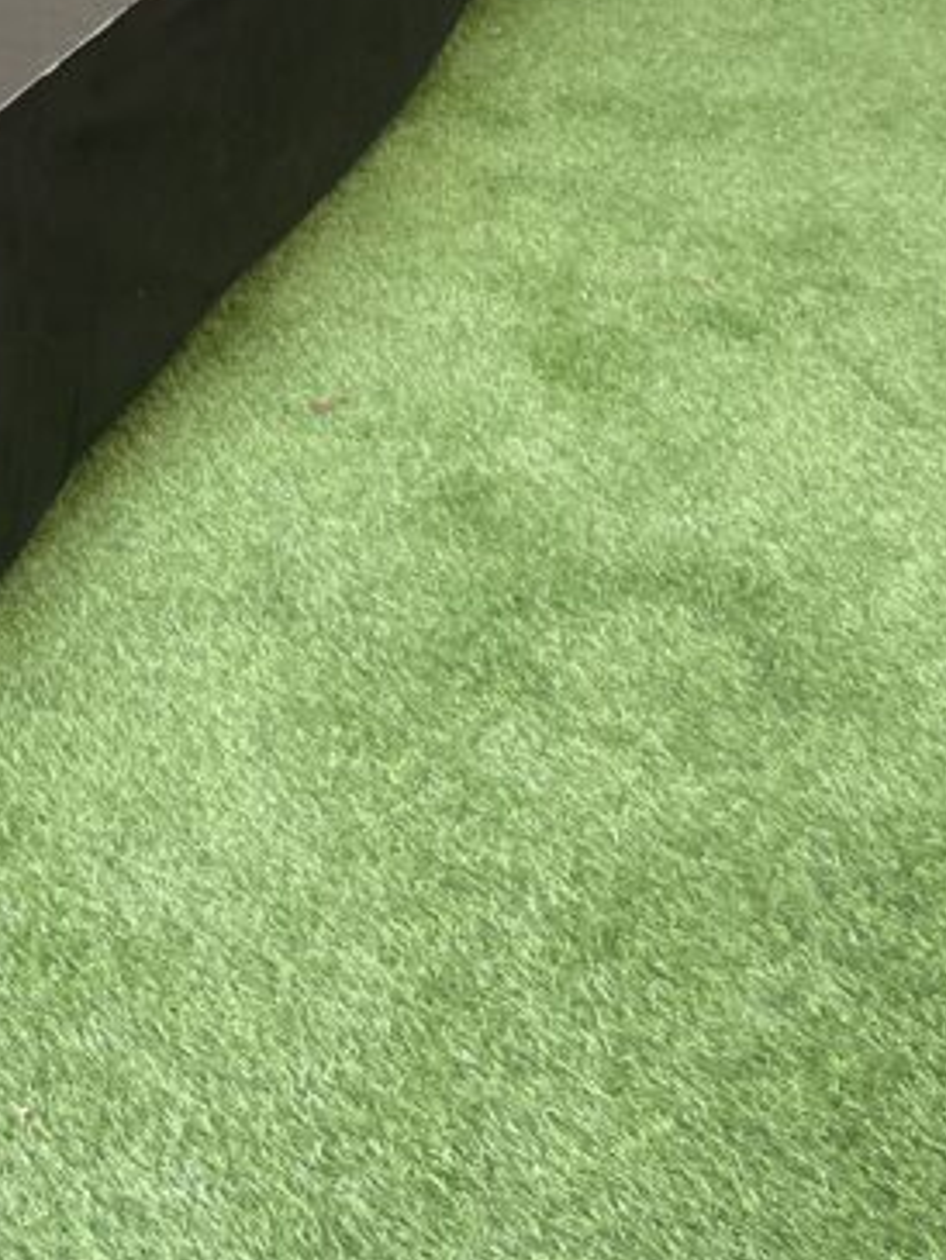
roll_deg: +2.7
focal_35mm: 73
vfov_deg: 24.4
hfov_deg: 18.8
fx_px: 2658
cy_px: -221
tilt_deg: -8.9
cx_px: -276
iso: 125
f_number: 1.6
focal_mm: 4.2
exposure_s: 1/110
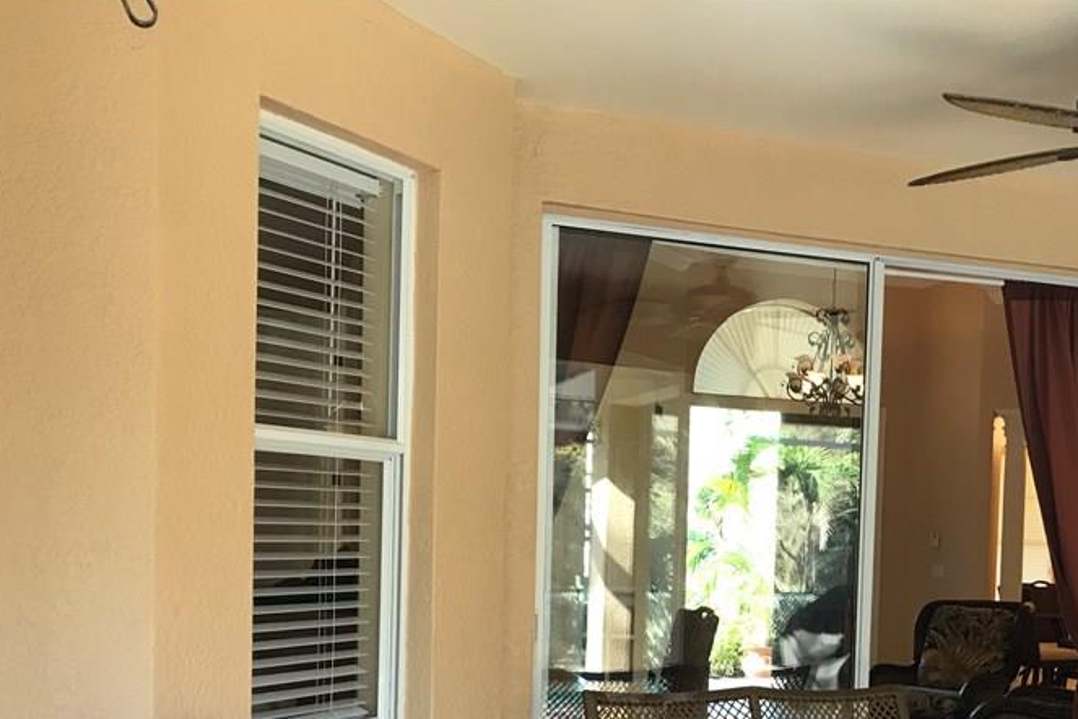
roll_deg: -0.9
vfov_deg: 28.9
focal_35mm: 45
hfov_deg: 42.6
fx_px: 1347
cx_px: 769
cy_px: 617
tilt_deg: -2.7
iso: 32
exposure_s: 1/30
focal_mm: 3.99
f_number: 1.8
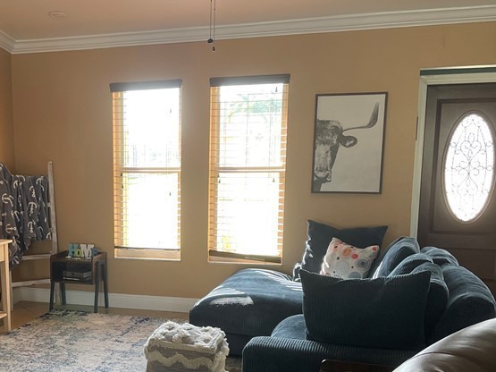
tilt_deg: -9.8
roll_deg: +0.8
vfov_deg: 29.8
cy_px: 276
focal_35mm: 48
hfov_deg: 38.5
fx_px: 688
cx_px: 114
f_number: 1.6
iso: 125
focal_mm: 4.2
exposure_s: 1/121
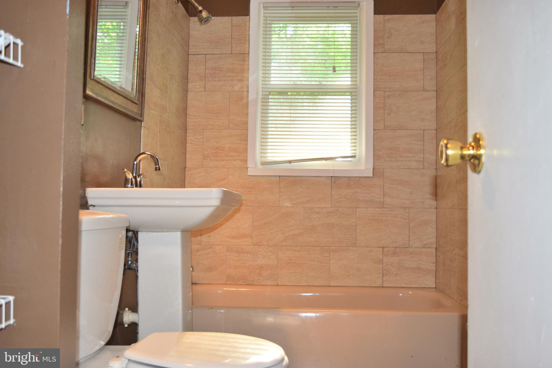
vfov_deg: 36.9
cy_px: 184
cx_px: 276
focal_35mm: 36
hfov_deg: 53.1
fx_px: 552
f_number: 4.5
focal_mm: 24
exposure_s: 1/80
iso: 800
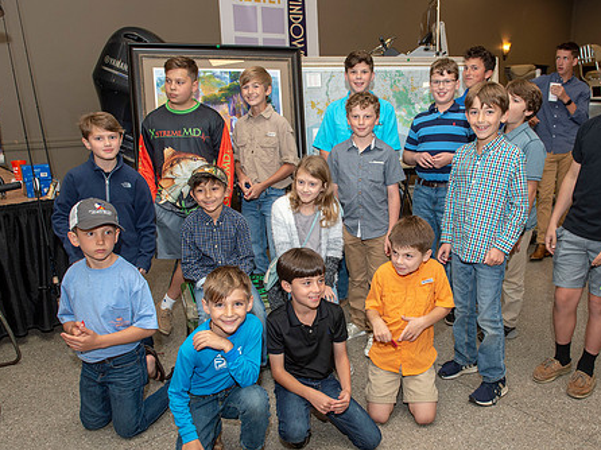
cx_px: 342
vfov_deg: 46.7
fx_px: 521
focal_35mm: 30
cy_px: 238
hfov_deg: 59.8
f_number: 5
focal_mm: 24
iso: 800
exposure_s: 1/160
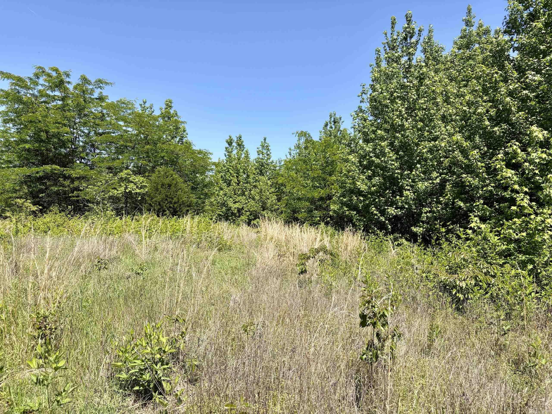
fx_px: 415
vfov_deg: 53.1
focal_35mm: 26
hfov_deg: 67.3
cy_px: 207
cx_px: 276
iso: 50
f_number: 1.6
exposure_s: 1/2075
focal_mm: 5.96
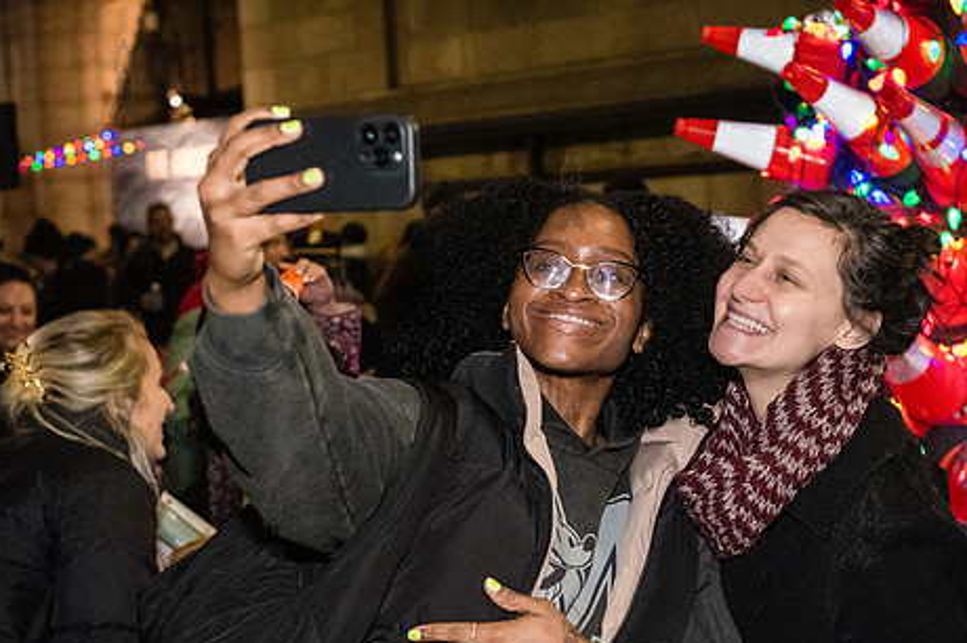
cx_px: 696
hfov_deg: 24.9
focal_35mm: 81
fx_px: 2174
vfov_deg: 16.8
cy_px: 380
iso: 8000
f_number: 3.5
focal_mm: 50
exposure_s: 1/125
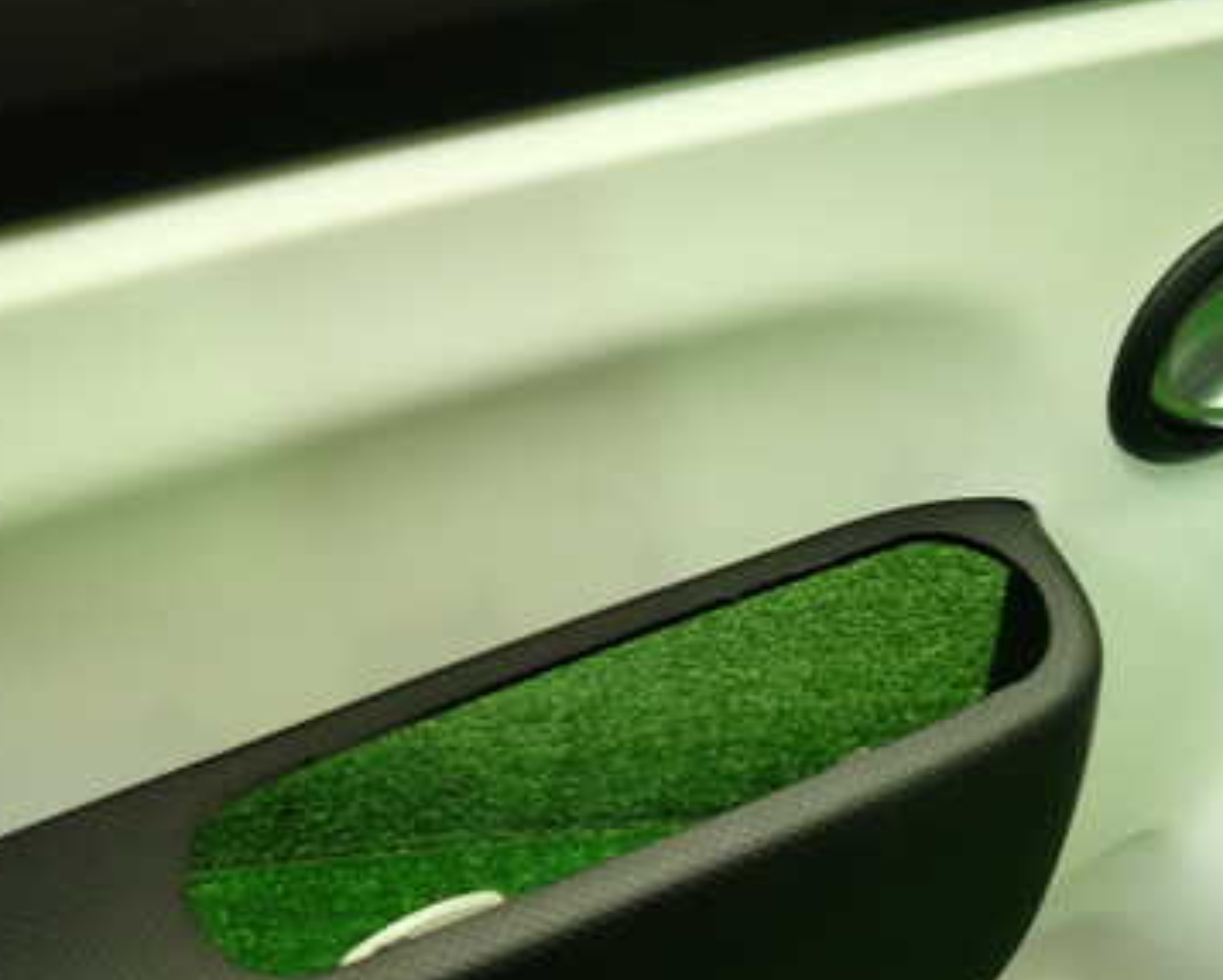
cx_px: 702
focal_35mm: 41
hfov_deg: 44.6
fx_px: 1485
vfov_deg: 36.3
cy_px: 613
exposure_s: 1/60
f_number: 2
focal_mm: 4.5
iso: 200
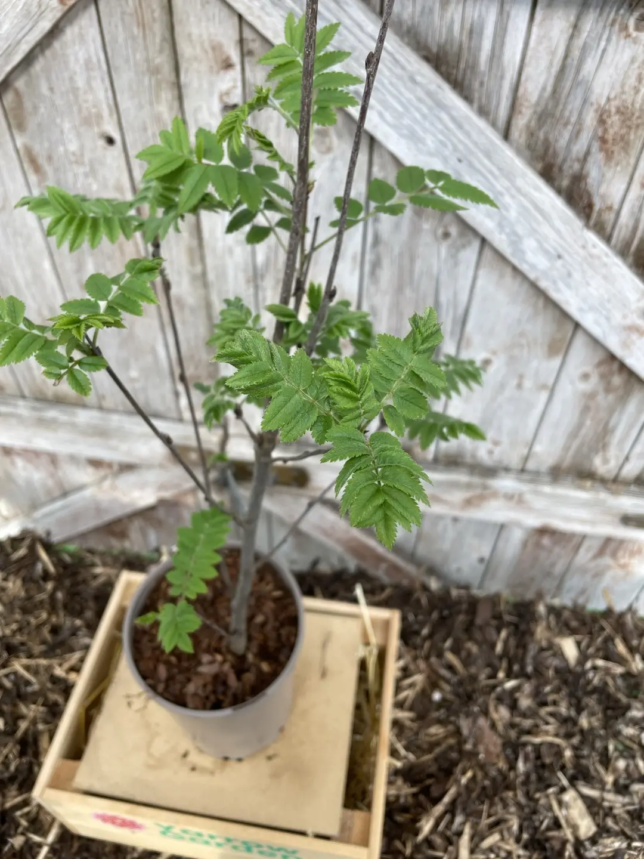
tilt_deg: -45.6
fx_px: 645
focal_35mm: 26
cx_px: 322
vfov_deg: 67.3
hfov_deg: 53.1
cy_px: 430
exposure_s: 1/100
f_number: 1.6
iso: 32
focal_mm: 4.2
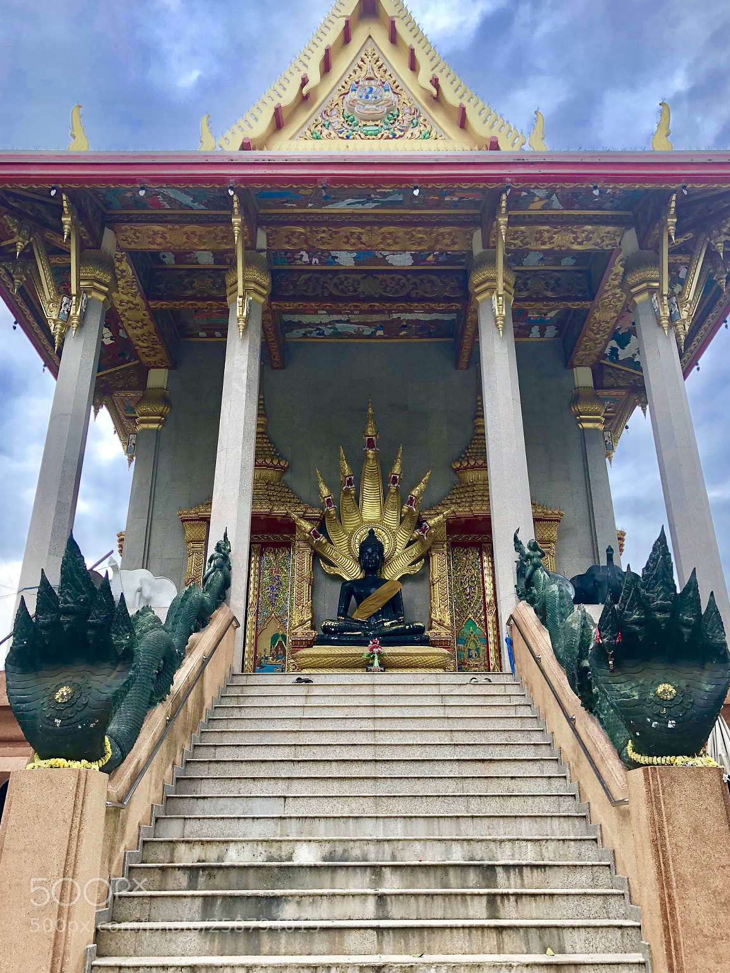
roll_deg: +0.6
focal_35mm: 29
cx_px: 368
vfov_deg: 61.6
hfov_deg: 48.2
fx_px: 815
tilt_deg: +25.4
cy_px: 471
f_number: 1.8
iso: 25
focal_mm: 4
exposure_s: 1/120
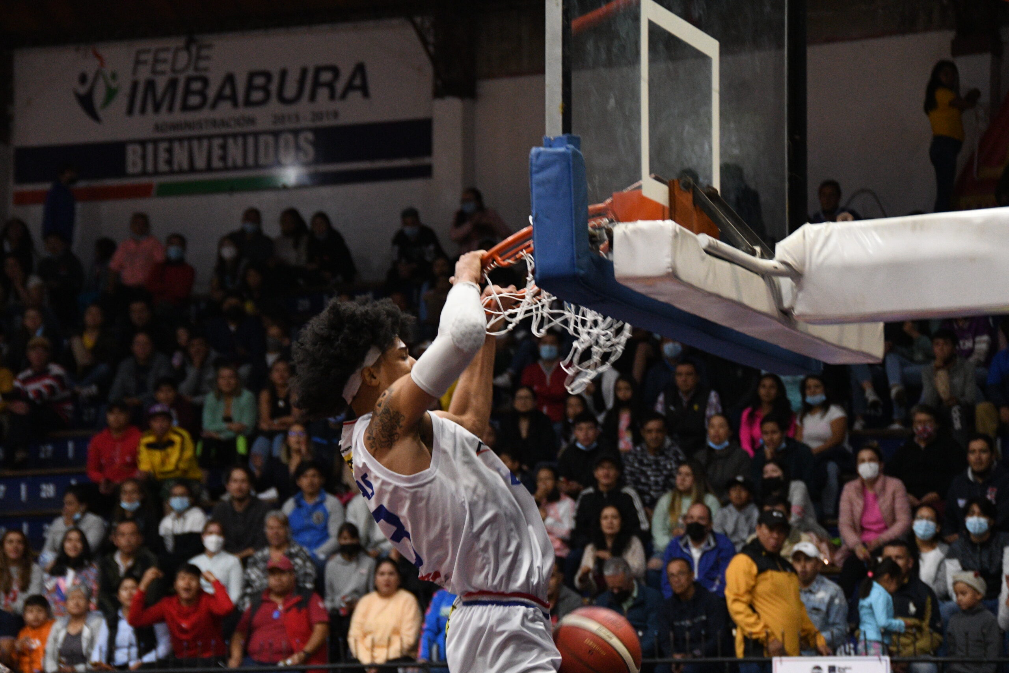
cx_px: 504
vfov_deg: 11.1
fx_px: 3447
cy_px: 336
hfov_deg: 16.7
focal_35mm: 123
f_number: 5.6
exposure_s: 1/250
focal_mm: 82
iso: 4000
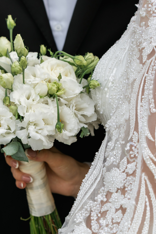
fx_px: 845
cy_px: 162
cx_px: 40
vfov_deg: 15.7
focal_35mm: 130
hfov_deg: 10.5
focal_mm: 75
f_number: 3.5
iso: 125
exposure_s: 1/640
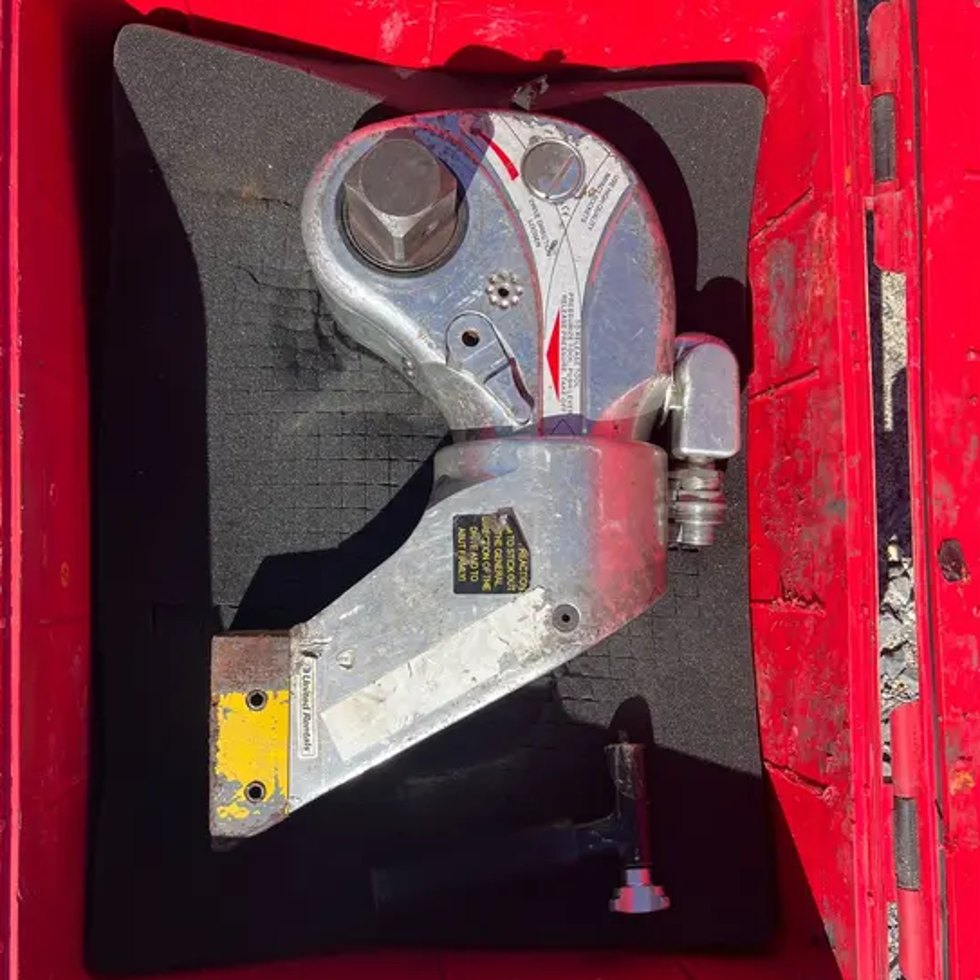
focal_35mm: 31
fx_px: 993
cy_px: 517
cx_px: 485
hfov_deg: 52.5
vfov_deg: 52.5
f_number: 1.6
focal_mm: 5.1
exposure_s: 1/2062
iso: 50
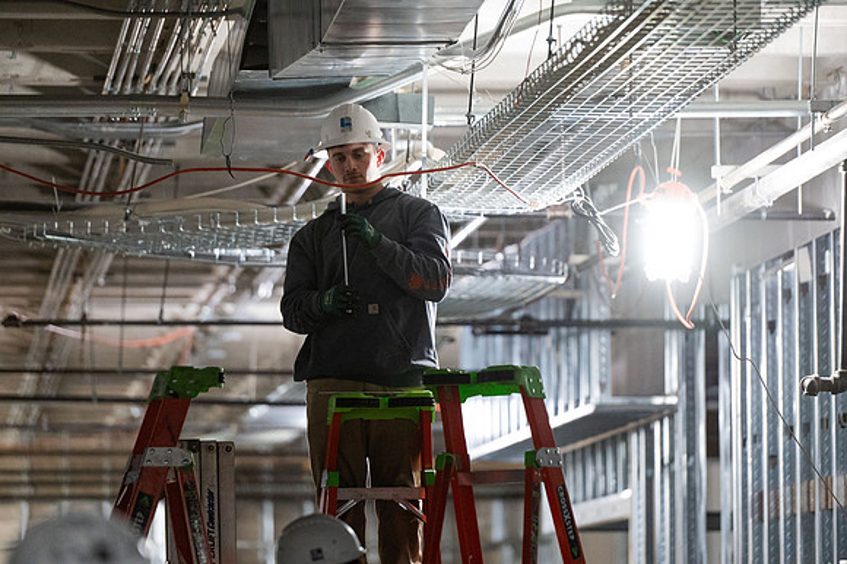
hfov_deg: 10.3
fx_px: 4703
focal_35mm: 200
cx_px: 424
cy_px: 282
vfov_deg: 6.9
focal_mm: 200
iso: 8000
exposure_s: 1/400
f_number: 3.5
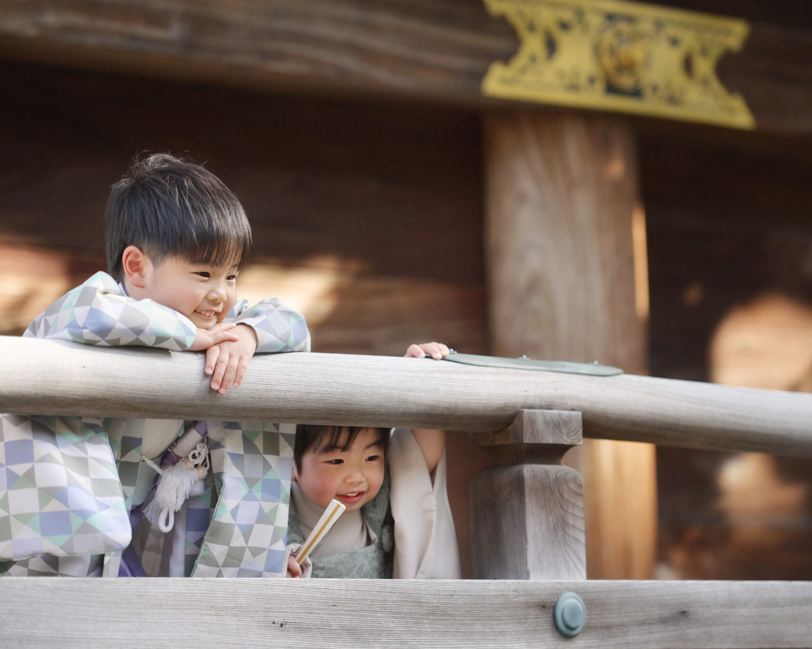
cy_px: 324
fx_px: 3941
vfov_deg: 9.4
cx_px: 396
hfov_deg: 11.8
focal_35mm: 164
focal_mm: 145
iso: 800
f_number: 2.8
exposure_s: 1/3200
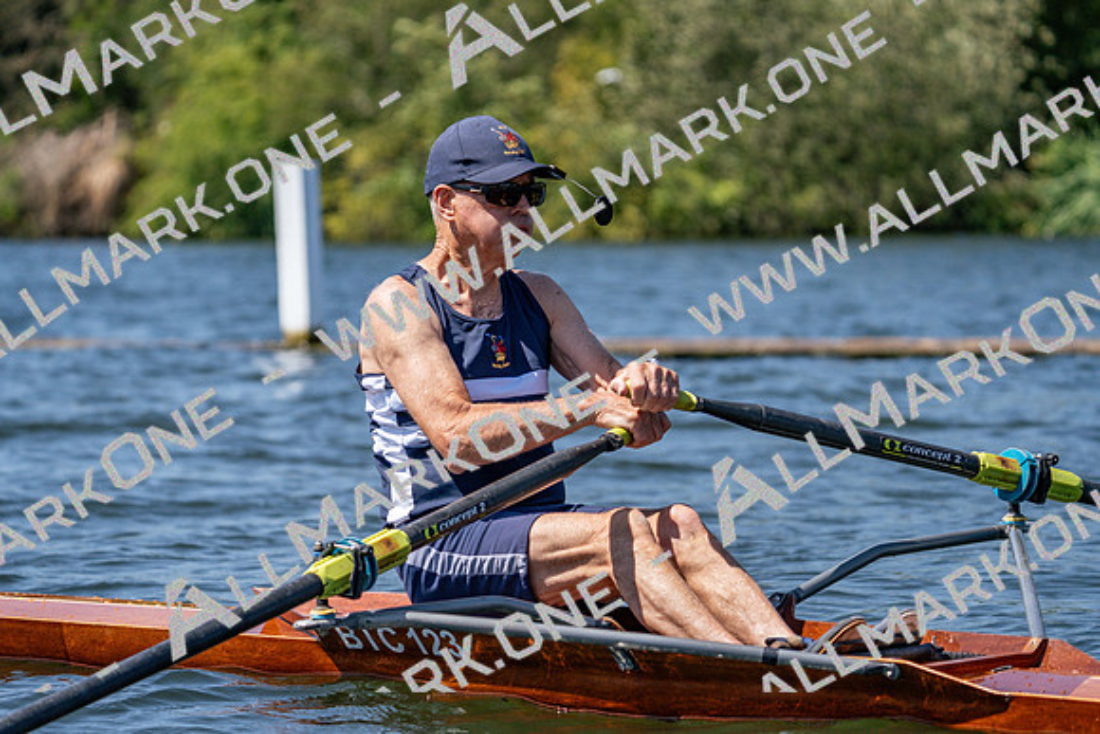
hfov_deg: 10.3
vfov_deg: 6.9
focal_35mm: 200
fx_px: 6112
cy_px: 367
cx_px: 550
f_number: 5.6
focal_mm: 200
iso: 250
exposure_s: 1/2000
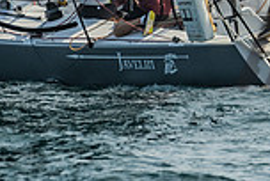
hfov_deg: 2.3
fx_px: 6816
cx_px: 254
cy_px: -92
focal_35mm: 907
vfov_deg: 1.5
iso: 320
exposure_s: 1/1000
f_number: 6.3
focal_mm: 200
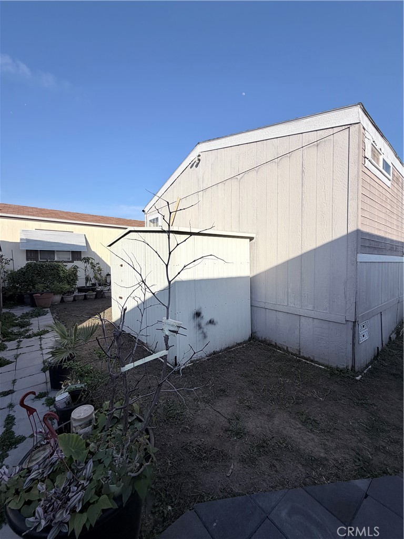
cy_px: 270
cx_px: 202
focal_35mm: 14
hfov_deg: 85.7
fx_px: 218
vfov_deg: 102.1
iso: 20
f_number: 2.2
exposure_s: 1/914
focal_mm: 2.22
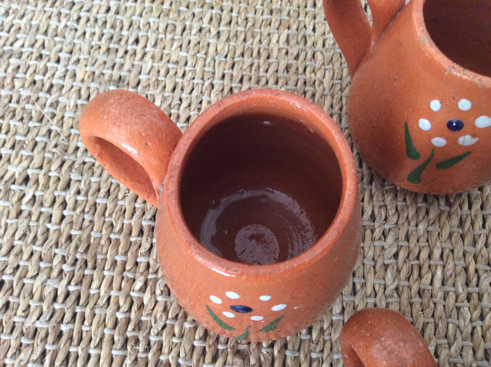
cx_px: 246
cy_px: 184
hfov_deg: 56.9
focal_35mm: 32
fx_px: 453
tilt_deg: -68.1
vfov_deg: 44.1
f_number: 2.4
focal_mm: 3.3
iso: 250
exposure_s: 1/25
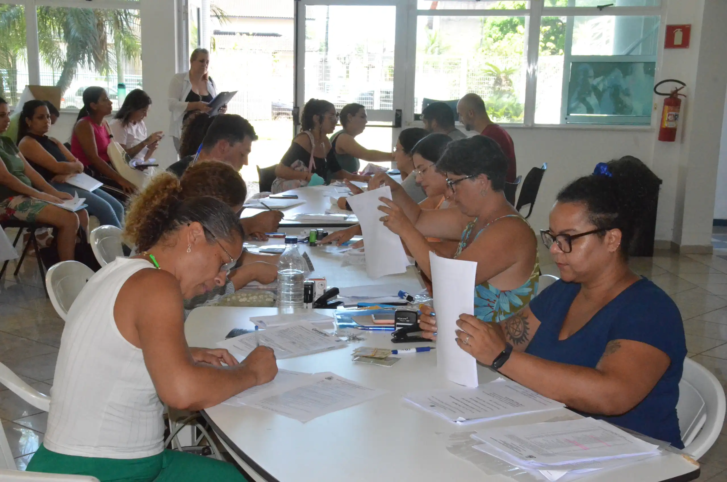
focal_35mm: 52
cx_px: 364
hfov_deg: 37.9
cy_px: 241
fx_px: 1058
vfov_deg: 25.6
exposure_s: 1/250
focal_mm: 35
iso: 6400
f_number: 16
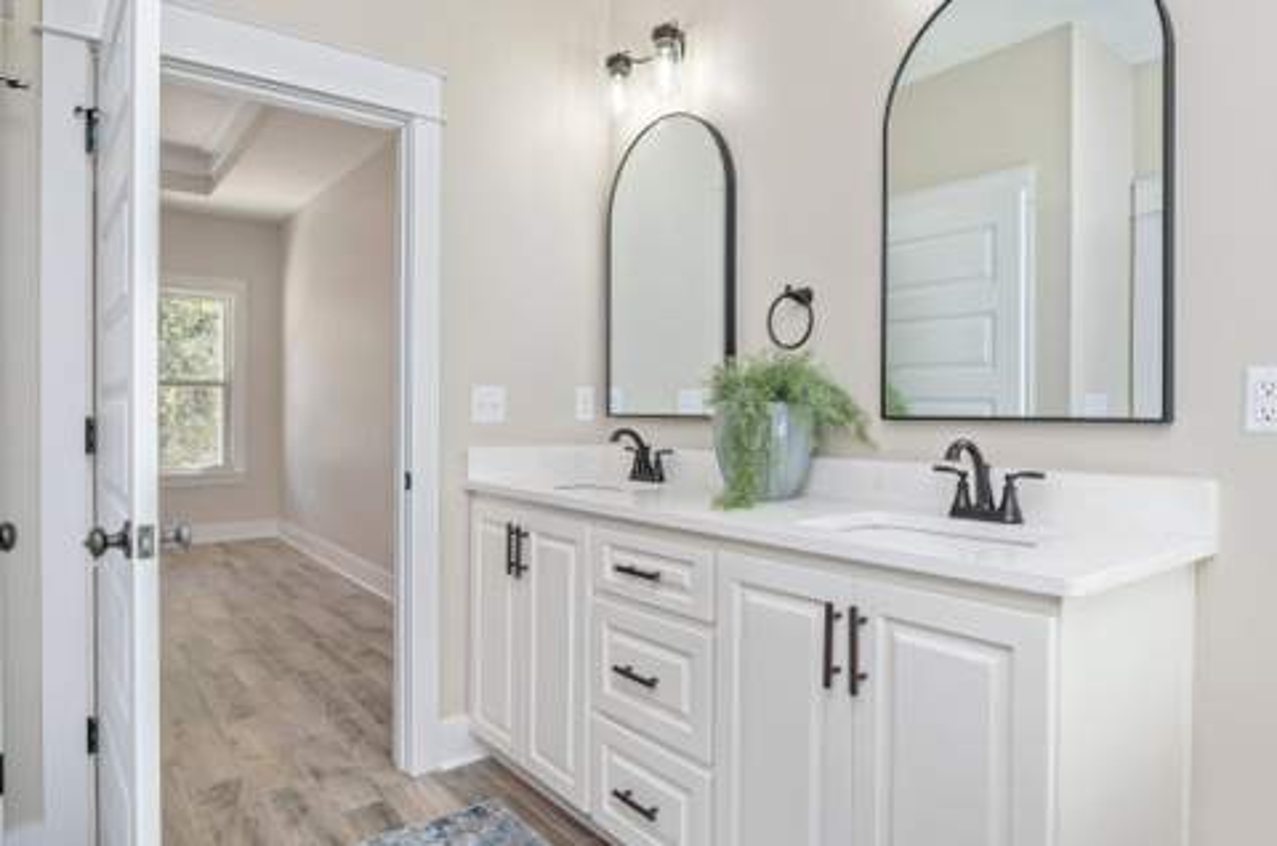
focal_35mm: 21
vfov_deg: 59.3
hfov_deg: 81.3
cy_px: 423
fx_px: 743
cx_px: 638
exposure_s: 1/60
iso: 320
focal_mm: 21
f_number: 9
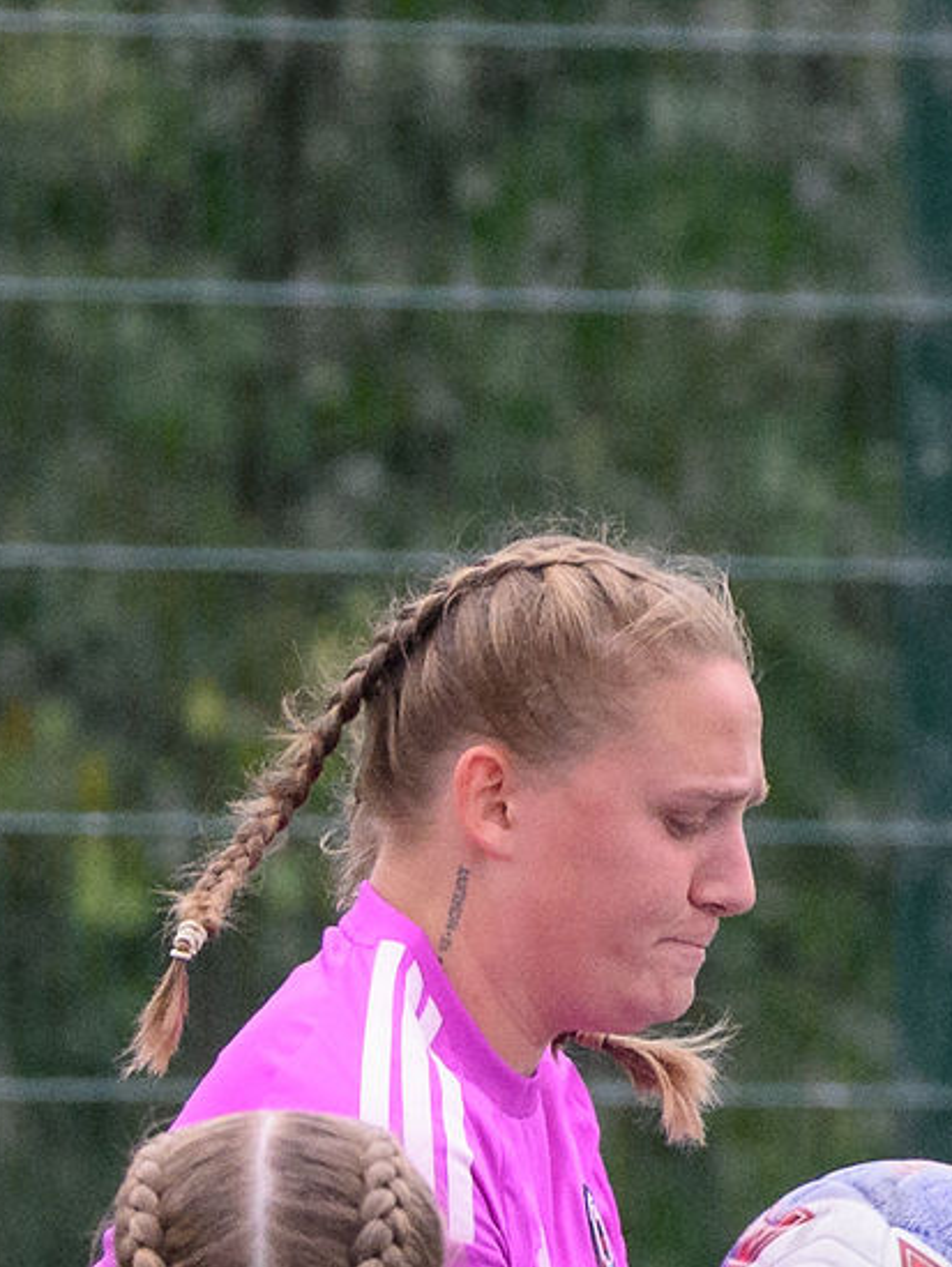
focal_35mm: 2200
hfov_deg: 0.7
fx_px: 80609
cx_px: -121
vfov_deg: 0.9
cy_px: 2016
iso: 1600
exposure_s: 1/1250
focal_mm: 260
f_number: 5
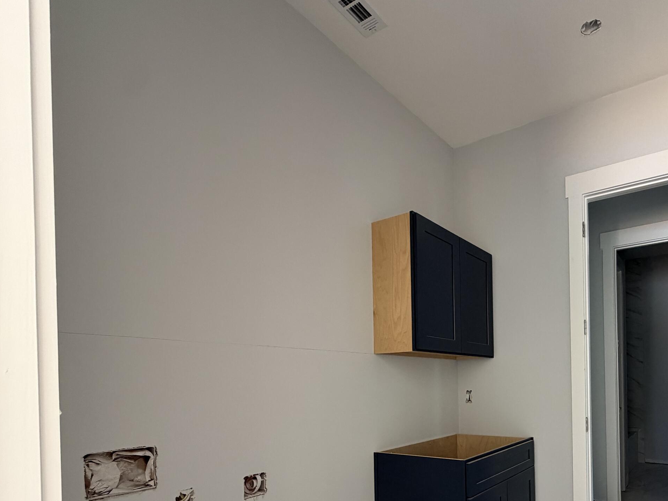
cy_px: 385
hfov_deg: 73.1
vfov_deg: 57.5
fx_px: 425
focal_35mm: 22
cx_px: 465
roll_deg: +1.2
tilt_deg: -0.5
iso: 250
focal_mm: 2.22
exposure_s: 1/121
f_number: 2.2
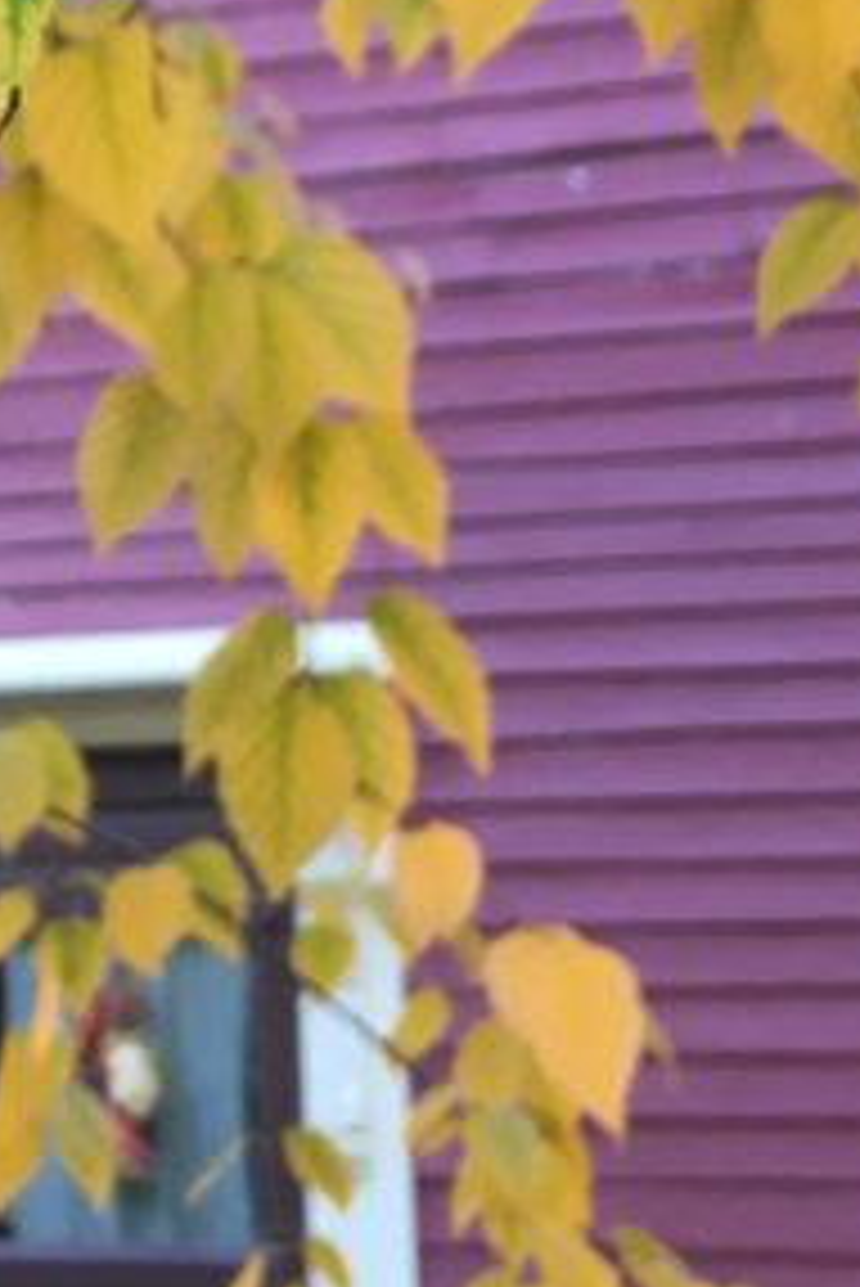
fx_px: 3865
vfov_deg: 18.8
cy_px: 292
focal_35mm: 108
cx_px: -369
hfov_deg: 12.2
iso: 25
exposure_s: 1/30
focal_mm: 4.15
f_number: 2.2
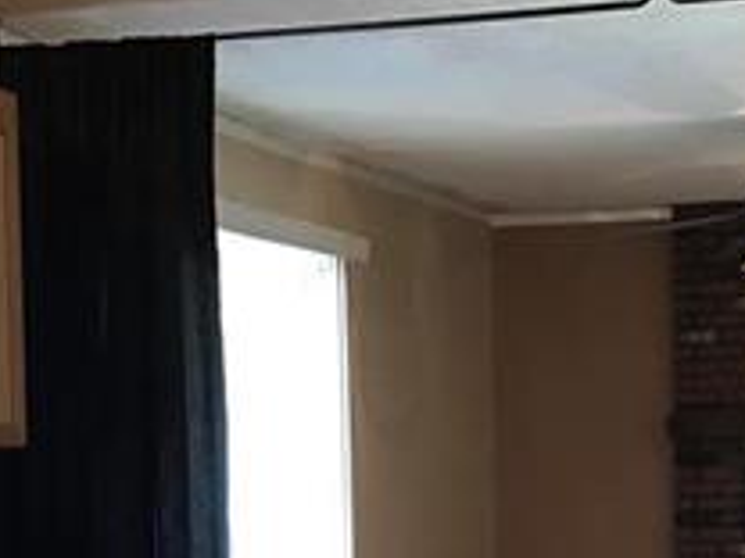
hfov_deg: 22.6
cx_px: 509
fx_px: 1851
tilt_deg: -3.5
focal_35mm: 86
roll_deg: +1.4
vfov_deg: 16.8
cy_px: 565
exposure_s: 1/15
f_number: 1.8
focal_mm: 3.99
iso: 64
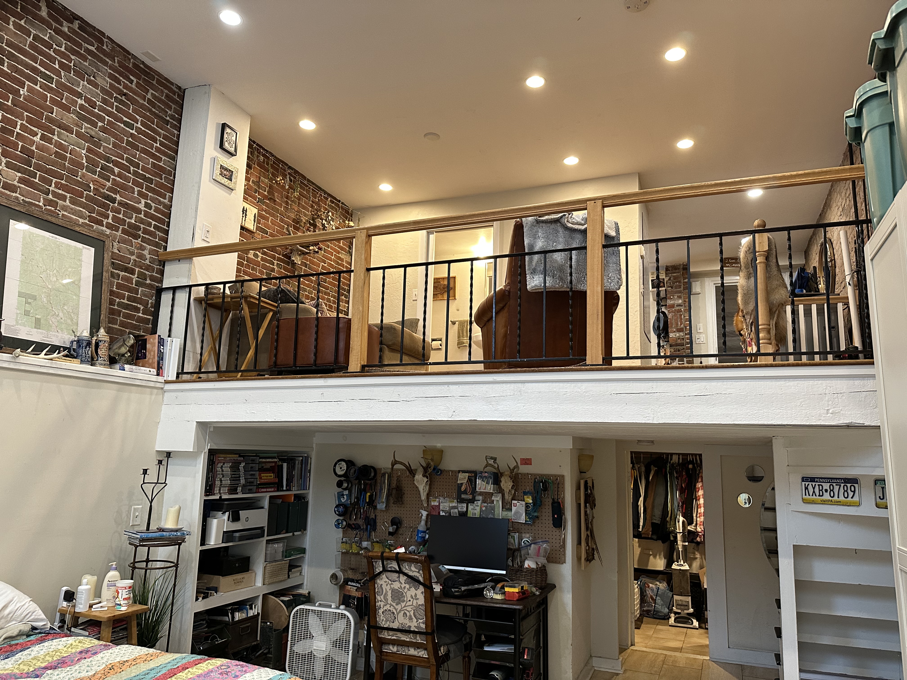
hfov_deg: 71.6
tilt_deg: +9.9
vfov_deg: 56.8
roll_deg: -1.9
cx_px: 454
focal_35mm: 24
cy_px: 340
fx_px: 629
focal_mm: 6.86
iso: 320
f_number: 1.78
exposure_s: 1/60
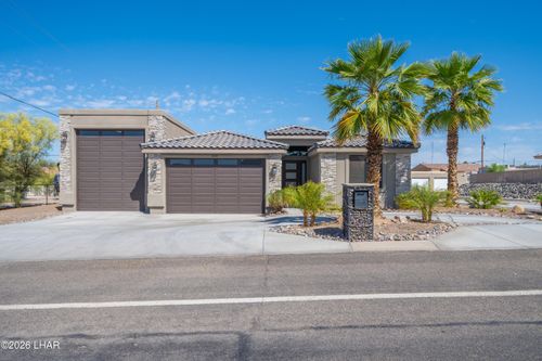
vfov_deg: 52.5
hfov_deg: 73.0
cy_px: 180
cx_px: 271
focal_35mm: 24
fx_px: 366
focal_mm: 24
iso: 100
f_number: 6.3
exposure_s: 1/500
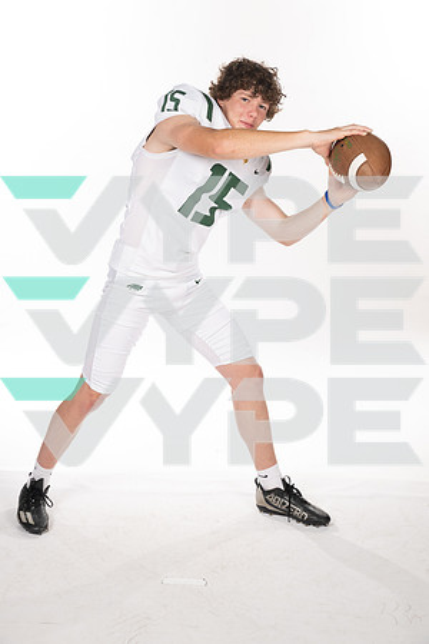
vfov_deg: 38.2
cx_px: 214
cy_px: 322
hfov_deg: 26.0
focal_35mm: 52
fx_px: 929
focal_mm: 52
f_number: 8
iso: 640
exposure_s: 1/400
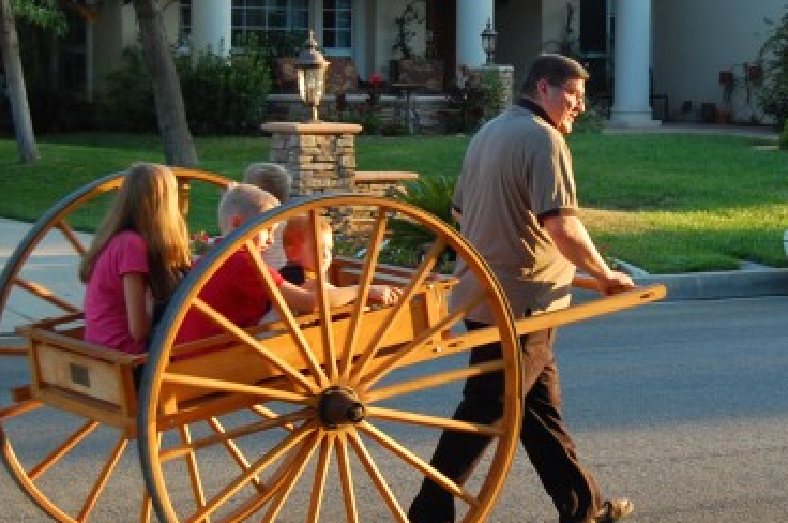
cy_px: 196
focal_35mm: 124
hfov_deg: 16.5
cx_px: 563
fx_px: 2709
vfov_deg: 11.0
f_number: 5
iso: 200
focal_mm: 38
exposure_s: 1/100
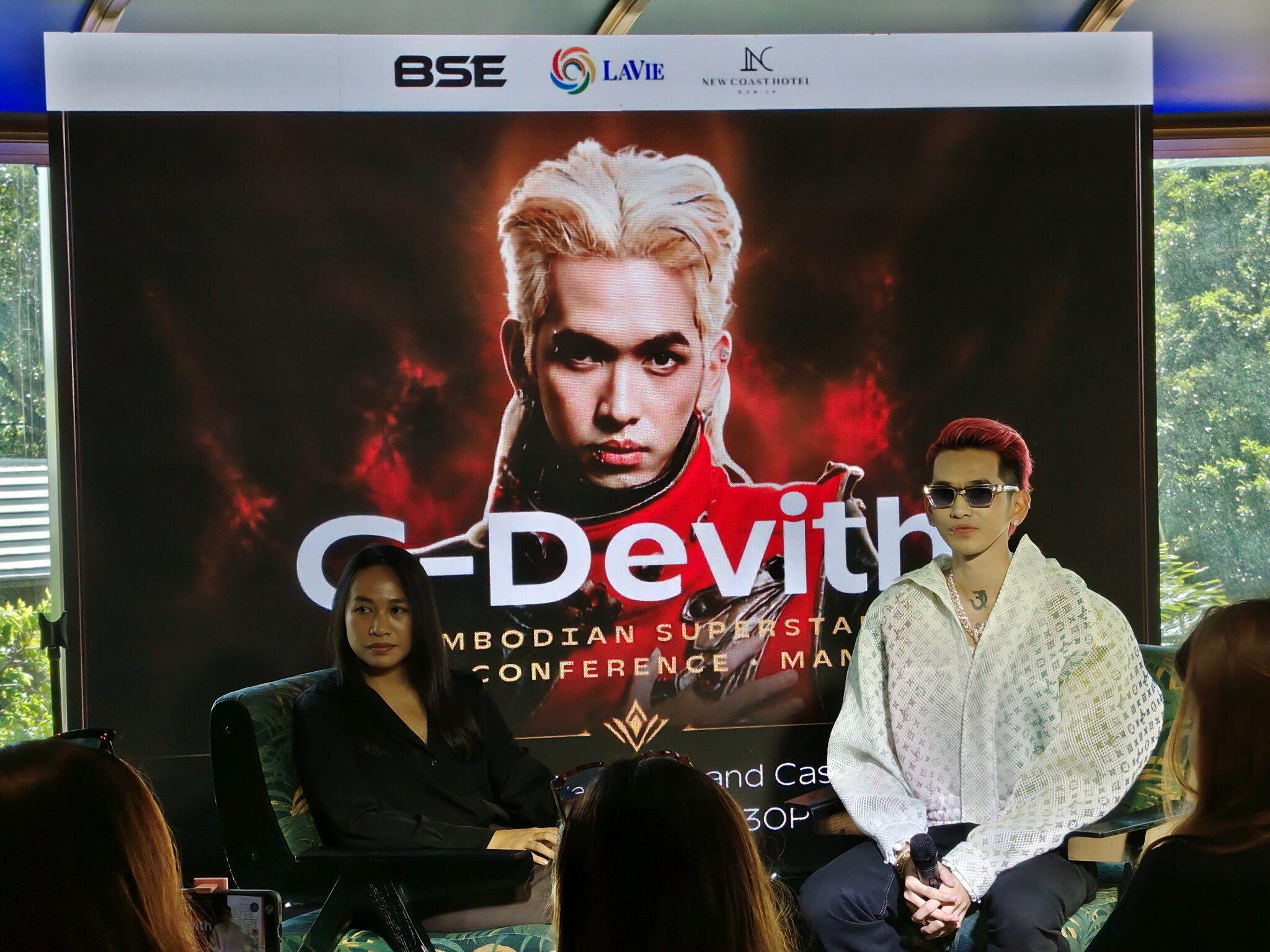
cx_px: 635
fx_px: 2605
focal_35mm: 71
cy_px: 476
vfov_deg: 20.7
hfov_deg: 27.4
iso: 157
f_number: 1.75
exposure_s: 1/100
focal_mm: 5.25
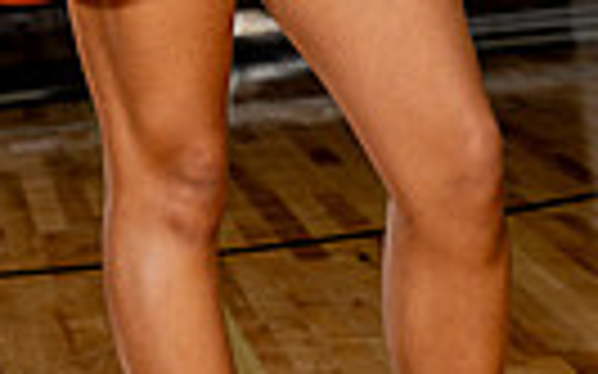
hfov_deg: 8.7
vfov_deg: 5.3
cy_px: -536
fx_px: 3926
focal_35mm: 241
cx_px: 49
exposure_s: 1/250
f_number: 5.6
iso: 200
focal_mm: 70
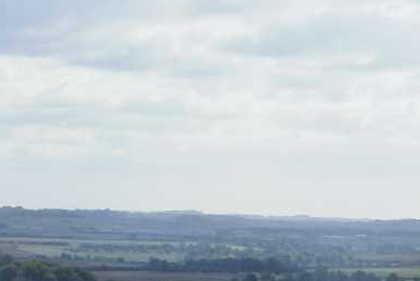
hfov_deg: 10.7
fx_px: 2112
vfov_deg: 7.6
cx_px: 745
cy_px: 208
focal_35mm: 181
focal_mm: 24
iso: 100
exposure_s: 1/250
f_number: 10
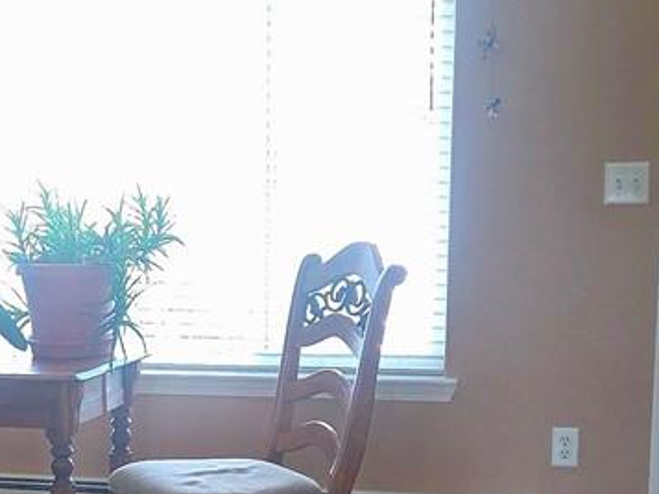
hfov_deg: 18.3
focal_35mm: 103
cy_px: 536
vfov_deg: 14.1
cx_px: -78
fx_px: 1962
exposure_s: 1/24
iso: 100
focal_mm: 5.4
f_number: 1.8
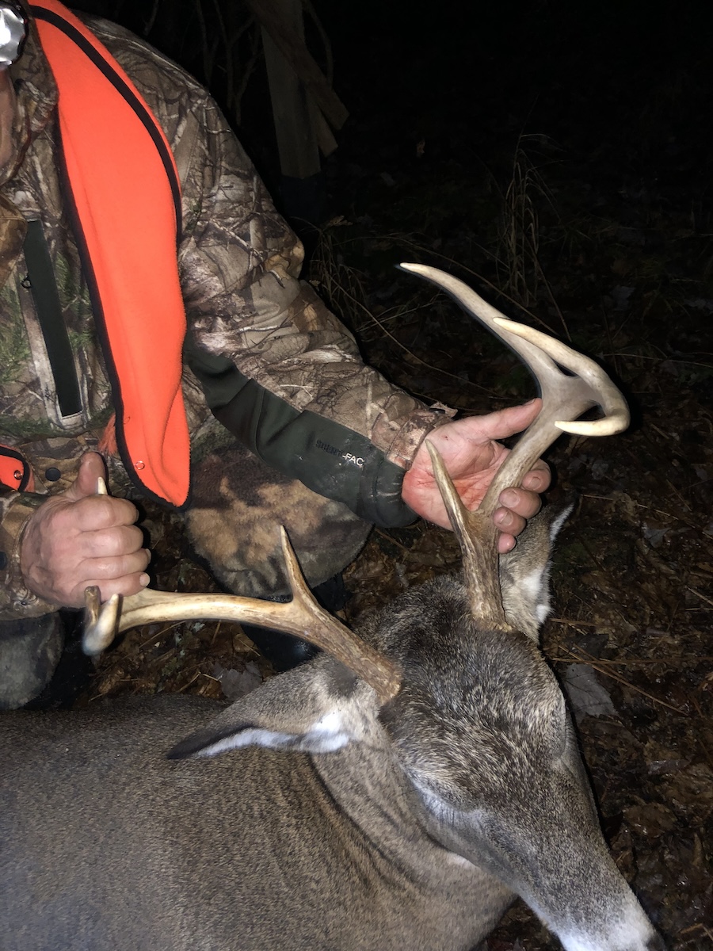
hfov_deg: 49.7
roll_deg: +12.2
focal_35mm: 28
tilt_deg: -37.0
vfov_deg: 63.4
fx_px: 769
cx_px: 356
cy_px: 476
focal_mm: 3.99
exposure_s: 1/4
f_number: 1.8
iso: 200
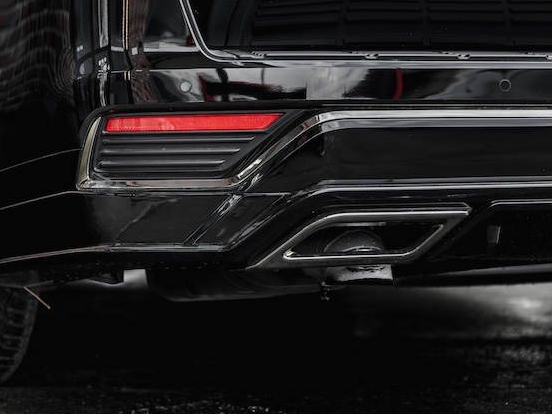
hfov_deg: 16.1
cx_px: 203
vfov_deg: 12.0
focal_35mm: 122
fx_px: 1945
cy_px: 16
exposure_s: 1/200
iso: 200
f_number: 1.8
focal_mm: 50
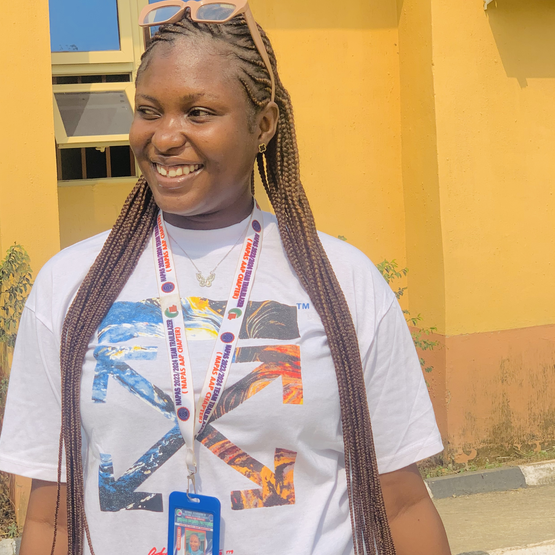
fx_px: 1360
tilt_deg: -2.1
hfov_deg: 23.0
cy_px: 293
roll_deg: +3.9
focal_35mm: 75
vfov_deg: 23.1
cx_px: 221
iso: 16
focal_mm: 6
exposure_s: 1/1065
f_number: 2.4
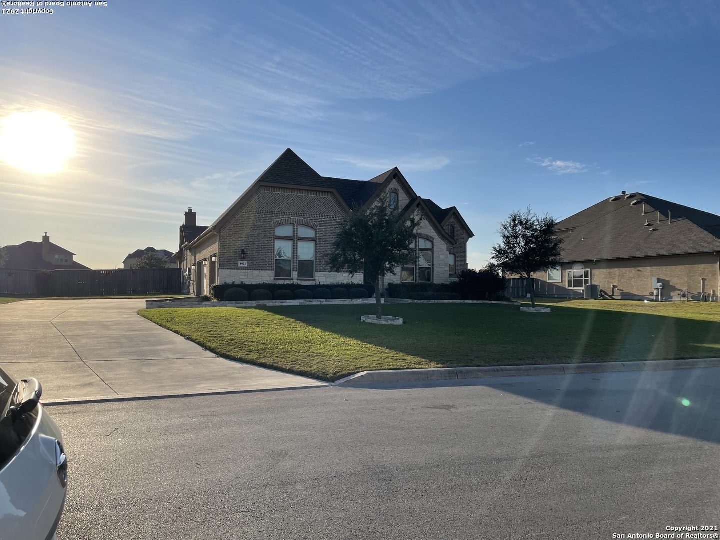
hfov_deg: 67.3
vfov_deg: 53.1
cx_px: 360
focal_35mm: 26
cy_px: 270
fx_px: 541
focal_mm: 4.2
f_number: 1.6
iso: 32
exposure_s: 1/4464
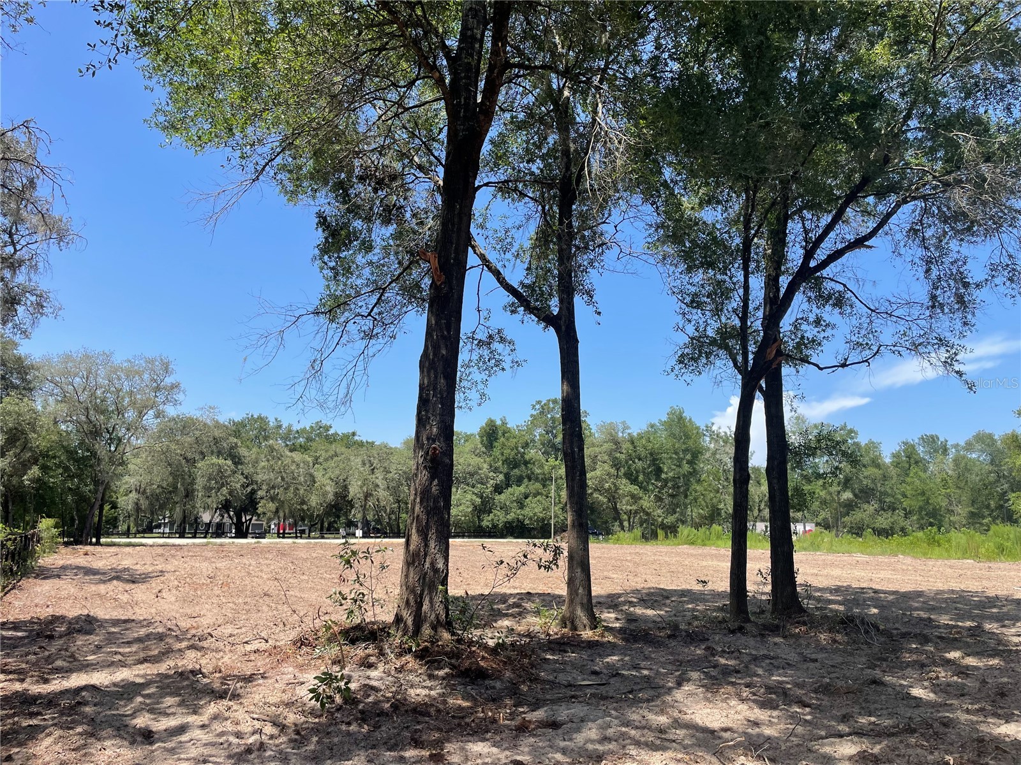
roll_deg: -1.2
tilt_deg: +11.1
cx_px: 510
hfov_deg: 67.3
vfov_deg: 53.1
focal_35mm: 26
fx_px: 767
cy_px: 382
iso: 32
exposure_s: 1/2451
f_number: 1.6
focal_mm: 4.2
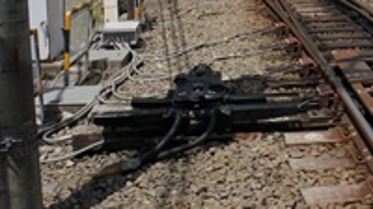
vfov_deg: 15.5
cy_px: -76
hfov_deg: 28.1
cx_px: 319
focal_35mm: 73
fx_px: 724
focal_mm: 19.4
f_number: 11
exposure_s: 1/200
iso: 100
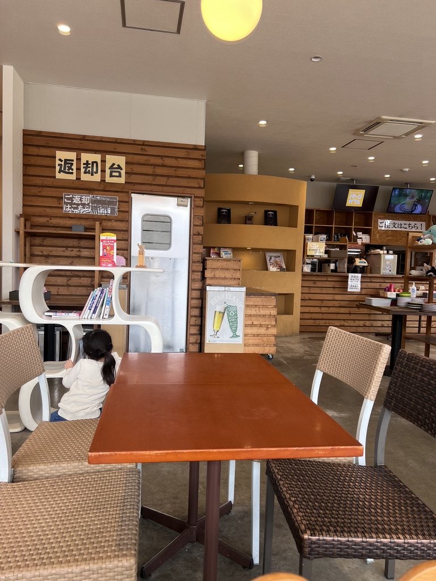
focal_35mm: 26
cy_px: 290
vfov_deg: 67.3
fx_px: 437
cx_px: 218
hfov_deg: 53.1
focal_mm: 5.7
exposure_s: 1/121
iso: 40
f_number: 1.5
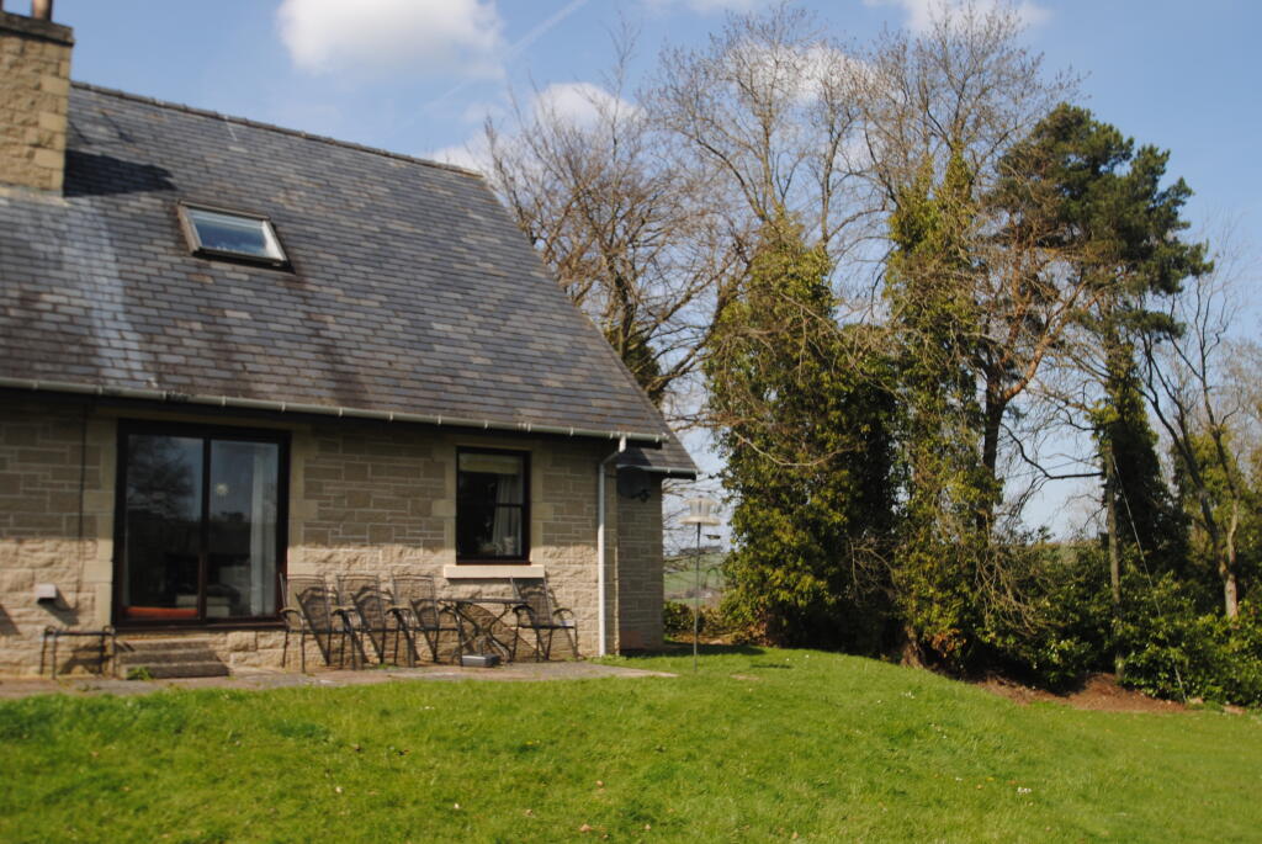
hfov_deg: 57.2
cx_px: 631
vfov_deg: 40.1
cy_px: 422
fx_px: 1158
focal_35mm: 33
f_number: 7.1
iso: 100
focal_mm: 22
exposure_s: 1/200
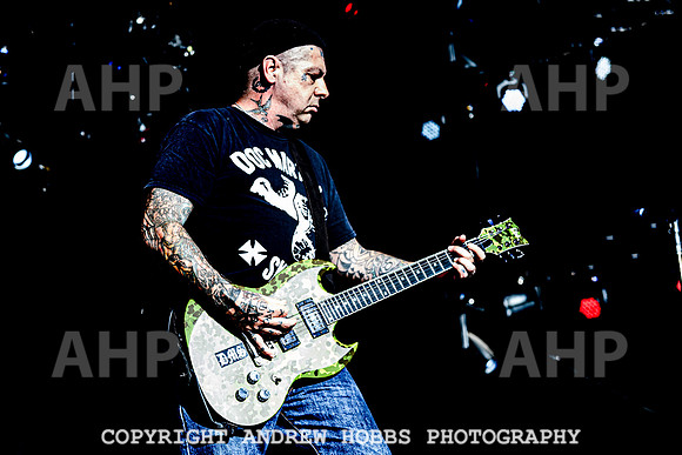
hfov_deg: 26.0
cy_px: 191
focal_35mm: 78
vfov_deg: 17.5
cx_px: 286
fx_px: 1477
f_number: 4.5
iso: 400
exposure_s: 1/500
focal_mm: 60
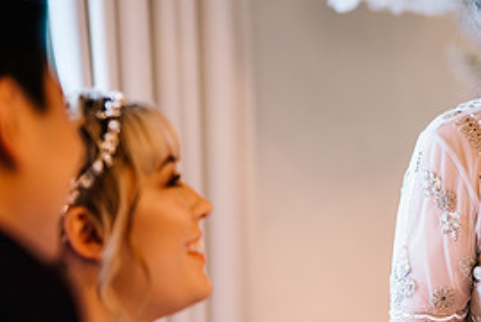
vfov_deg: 7.4
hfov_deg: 11.0
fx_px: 2501
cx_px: 363
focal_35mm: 187
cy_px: 149
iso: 640
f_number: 1.4
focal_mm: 85
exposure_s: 1/250
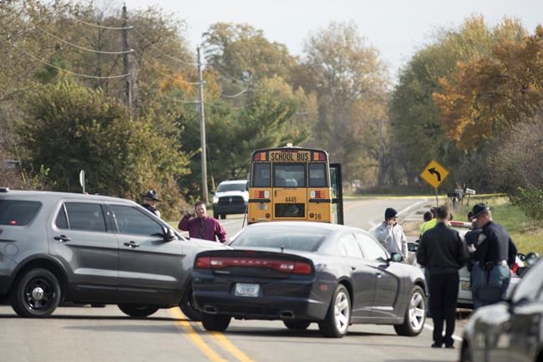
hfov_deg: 6.9
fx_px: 4524
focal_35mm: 300
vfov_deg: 4.6
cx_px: 272
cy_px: 181
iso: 160
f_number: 4
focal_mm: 300
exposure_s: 1/400
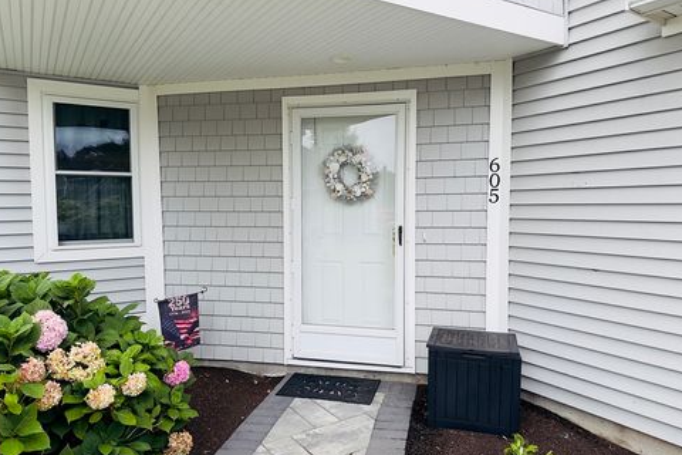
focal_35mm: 26
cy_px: 228
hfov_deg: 69.4
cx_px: 338
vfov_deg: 49.6
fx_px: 493
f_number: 1.78
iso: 80
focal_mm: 6.76
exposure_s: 1/632
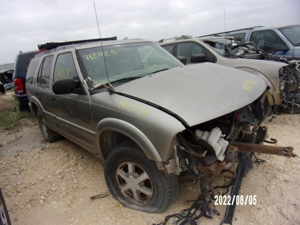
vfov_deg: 56.8
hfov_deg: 71.6
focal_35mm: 24
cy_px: 112
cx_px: 150
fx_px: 208
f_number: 3.3
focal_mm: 4.3
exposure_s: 1/640
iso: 80
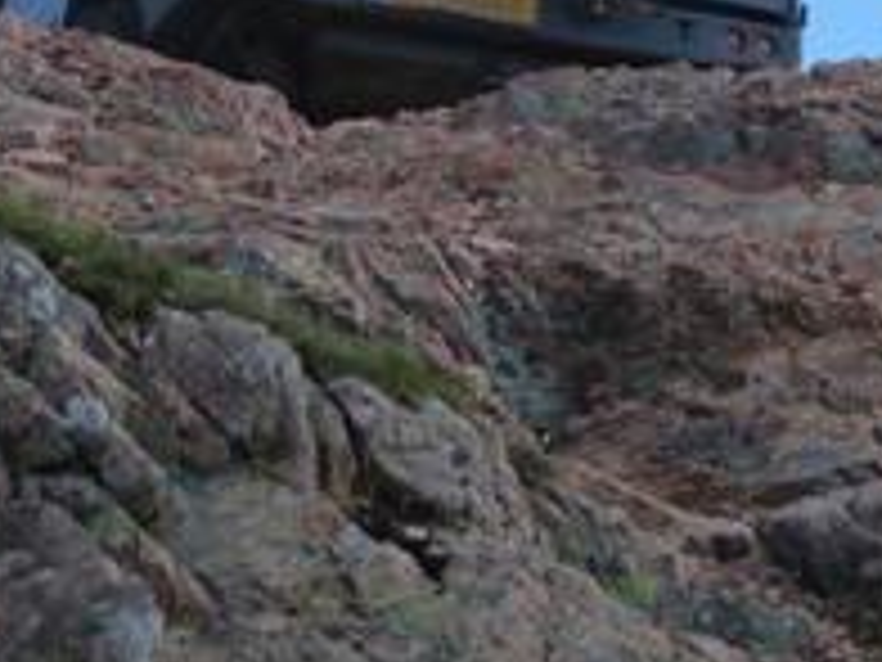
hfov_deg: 7.2
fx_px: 6981
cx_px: 729
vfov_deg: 5.4
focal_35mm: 274
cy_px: -248
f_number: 5.6
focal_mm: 12.1
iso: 125
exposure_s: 1/320
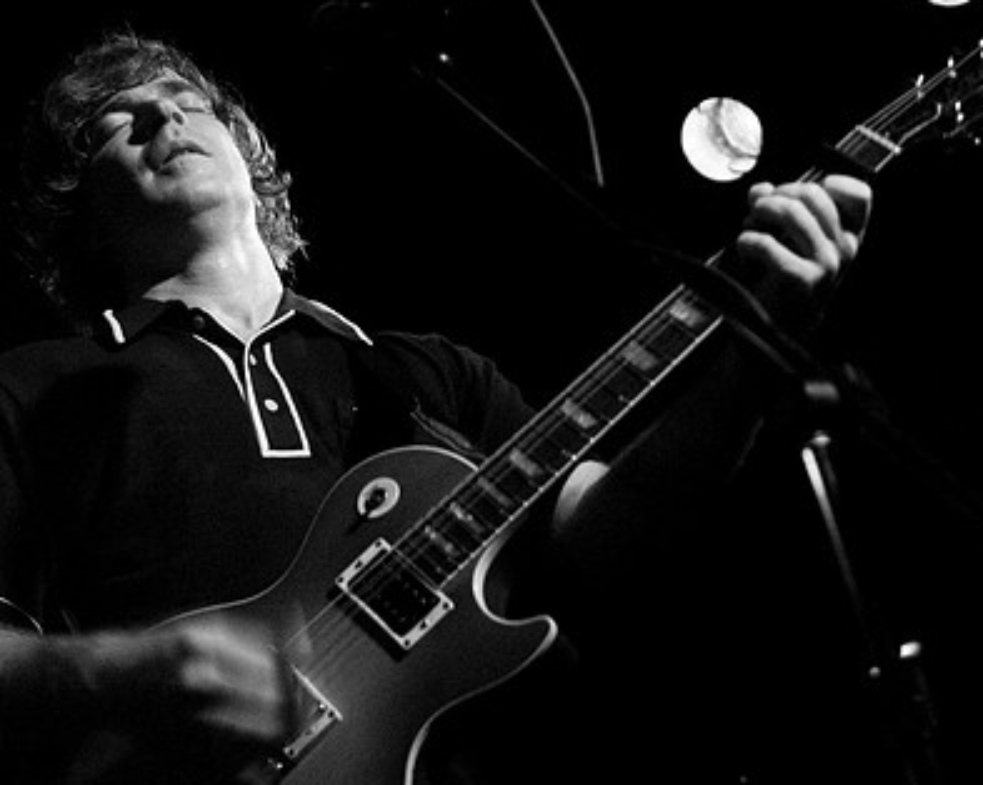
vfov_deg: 21.0
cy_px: 372
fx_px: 2114
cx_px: 585
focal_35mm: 73
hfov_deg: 26.1
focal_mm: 35
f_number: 2.8
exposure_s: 1/60
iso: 800
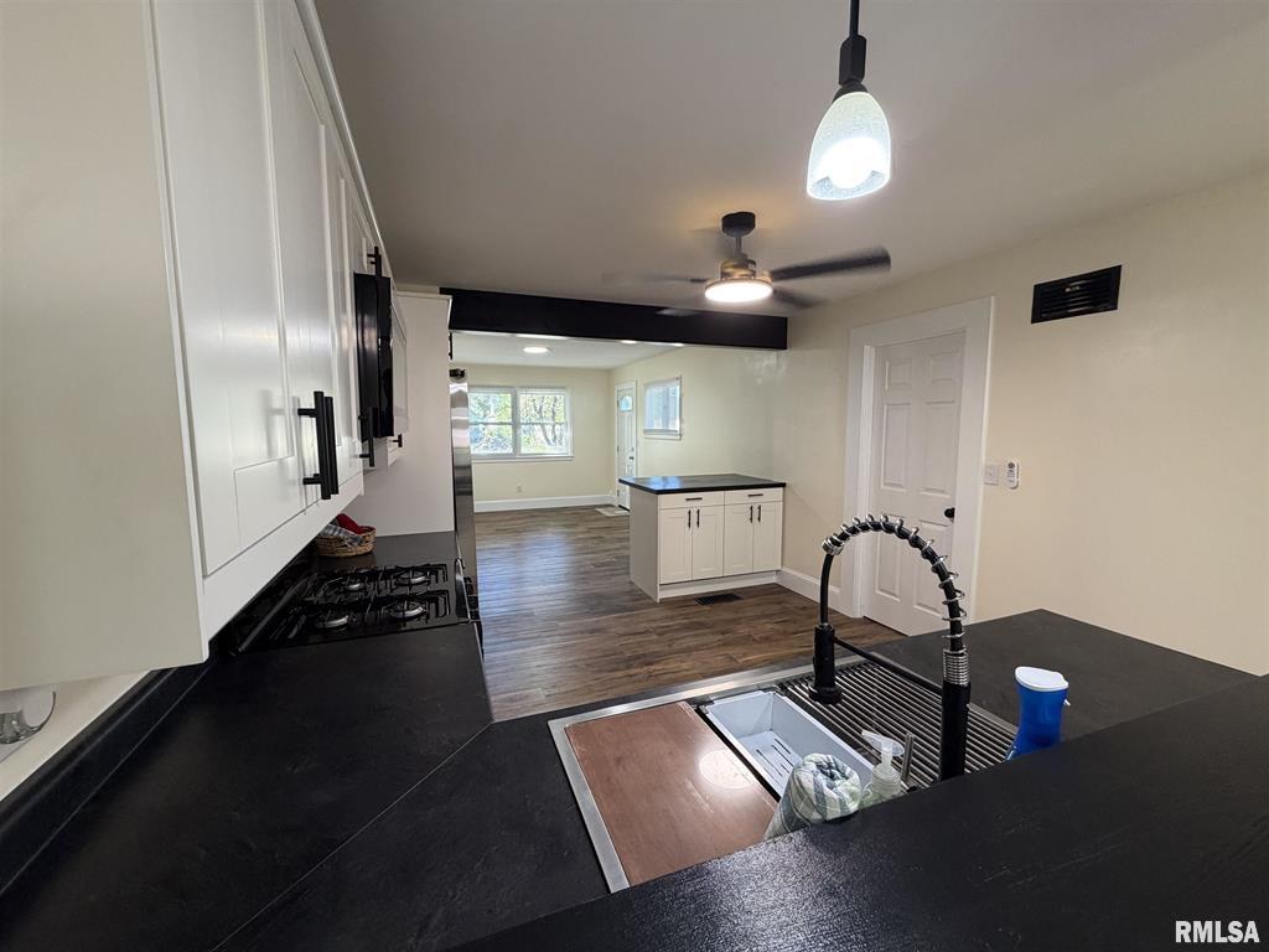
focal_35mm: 14
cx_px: 634
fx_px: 513
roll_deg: -0.1
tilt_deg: -5.8
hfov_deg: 102.1
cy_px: 476
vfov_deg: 85.7
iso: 250
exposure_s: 1/60
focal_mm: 2.22
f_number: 2.2
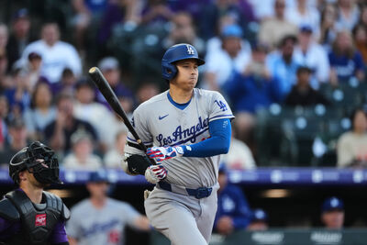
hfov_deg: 3.4
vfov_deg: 2.3
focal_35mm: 600
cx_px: 184
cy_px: 122
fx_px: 6119
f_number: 4
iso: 3200
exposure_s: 1/2000
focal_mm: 600
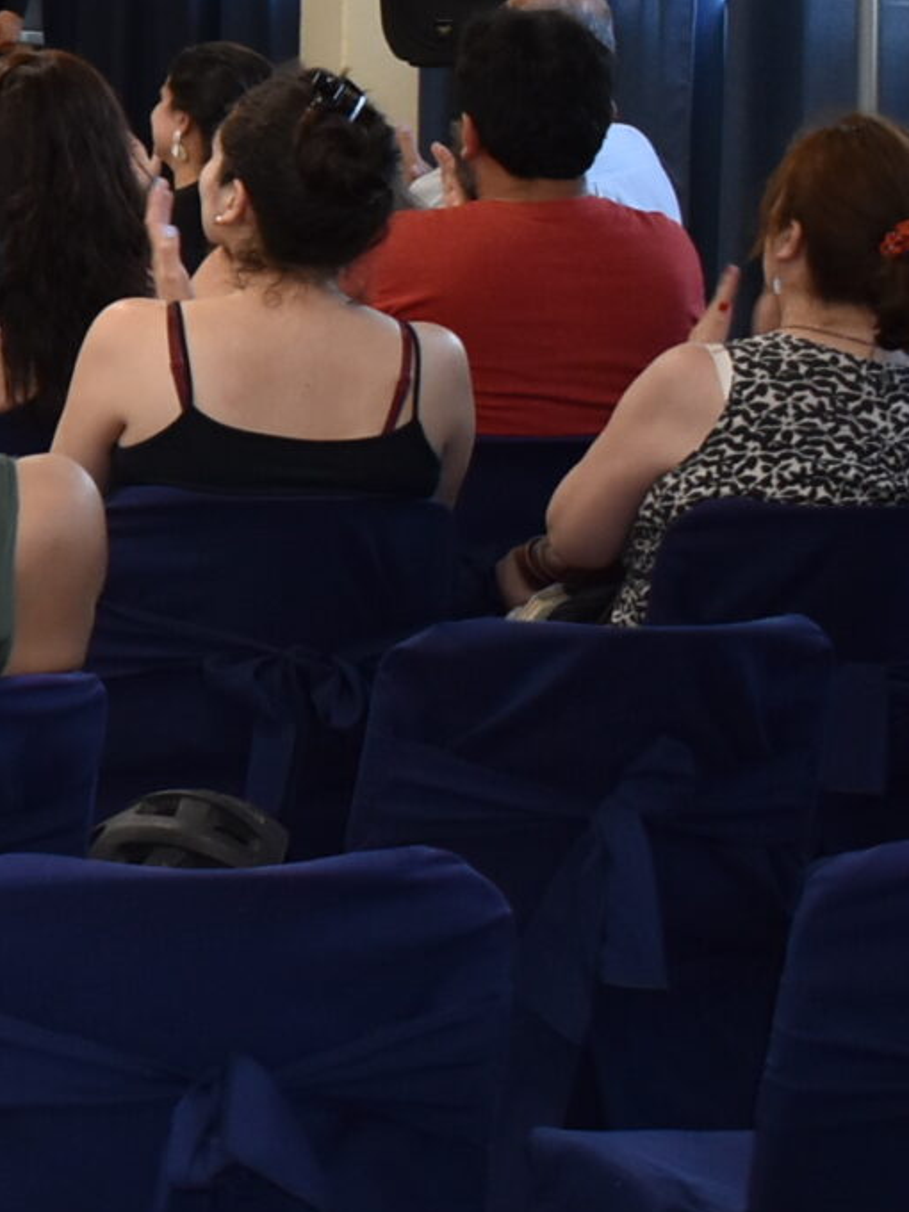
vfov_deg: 14.4
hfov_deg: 9.8
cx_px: -1173
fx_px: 4755
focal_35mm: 136
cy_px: 195
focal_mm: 25
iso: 800
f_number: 4
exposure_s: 1/60
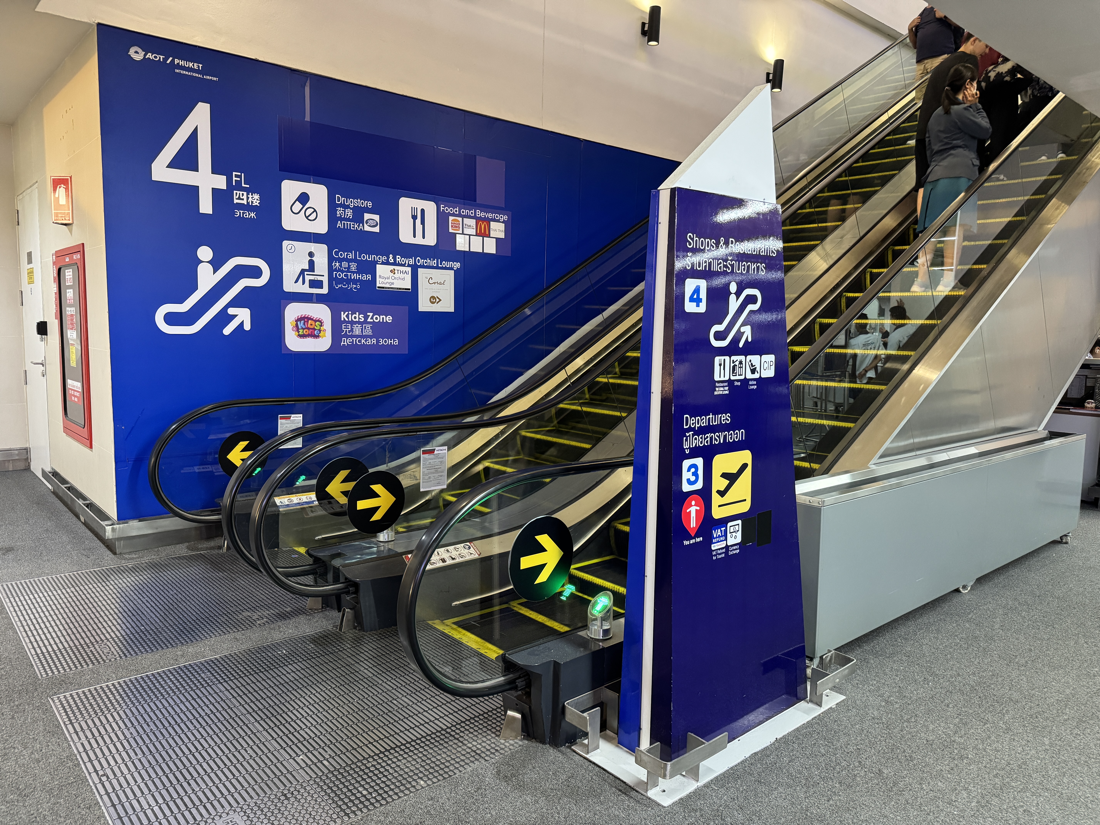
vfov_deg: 56.8
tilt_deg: -6.9
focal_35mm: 24
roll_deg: -1.3
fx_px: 763
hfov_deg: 71.6
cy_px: 412
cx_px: 550
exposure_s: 1/50
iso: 500
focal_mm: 6.76
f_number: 1.78
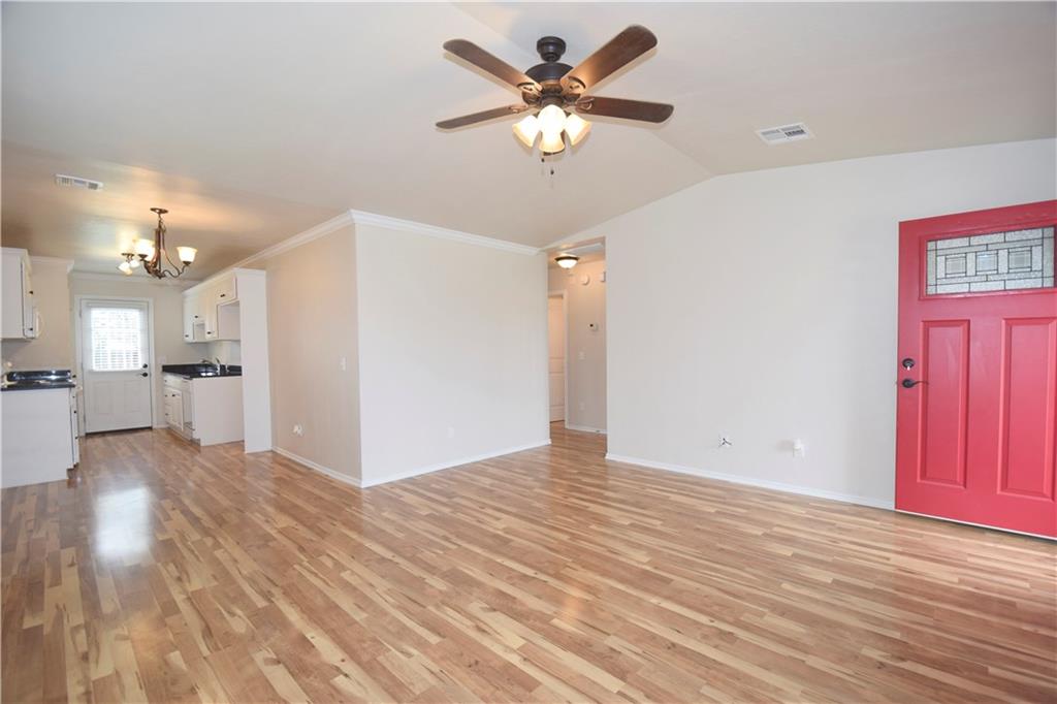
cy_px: 352
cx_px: 528
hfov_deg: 100.4
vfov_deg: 77.3
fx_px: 440
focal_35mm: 15
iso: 400
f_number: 4
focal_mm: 10
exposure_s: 1/60
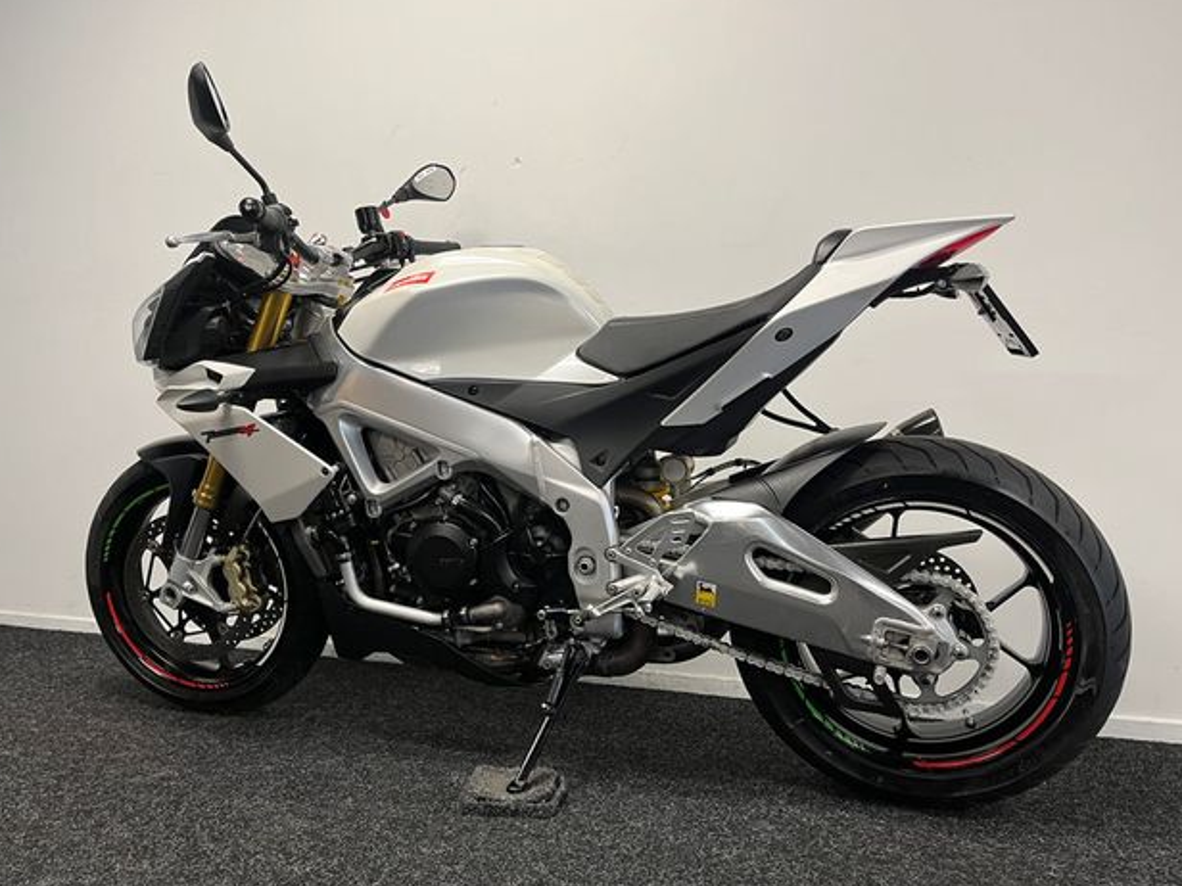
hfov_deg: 65.3
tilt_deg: -1.7
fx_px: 922
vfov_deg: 51.4
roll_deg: -0.2
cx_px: 583
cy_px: 447
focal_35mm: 27
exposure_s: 1/50
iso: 80
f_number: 1.6
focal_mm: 5.1
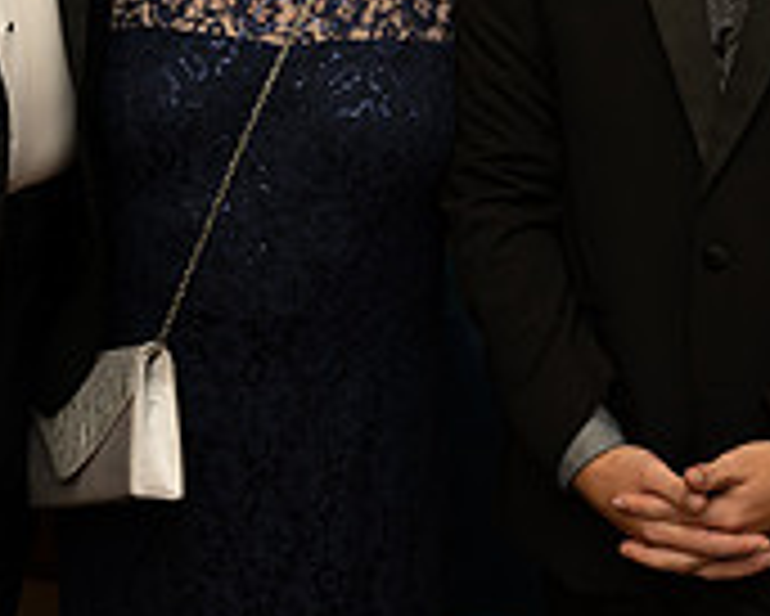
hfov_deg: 20.3
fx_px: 2143
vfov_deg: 16.0
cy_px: -7
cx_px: 284
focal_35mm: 94
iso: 640
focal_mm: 29.5
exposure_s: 1/100
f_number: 4
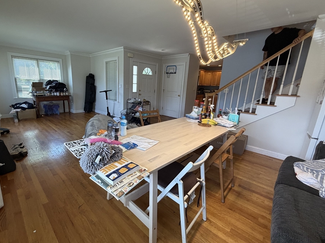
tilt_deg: -12.4
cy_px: 117
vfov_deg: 78.1
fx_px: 150
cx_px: 144
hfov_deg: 94.1
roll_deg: -1.3
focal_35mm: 16
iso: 250
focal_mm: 2.22
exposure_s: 1/120
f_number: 2.2
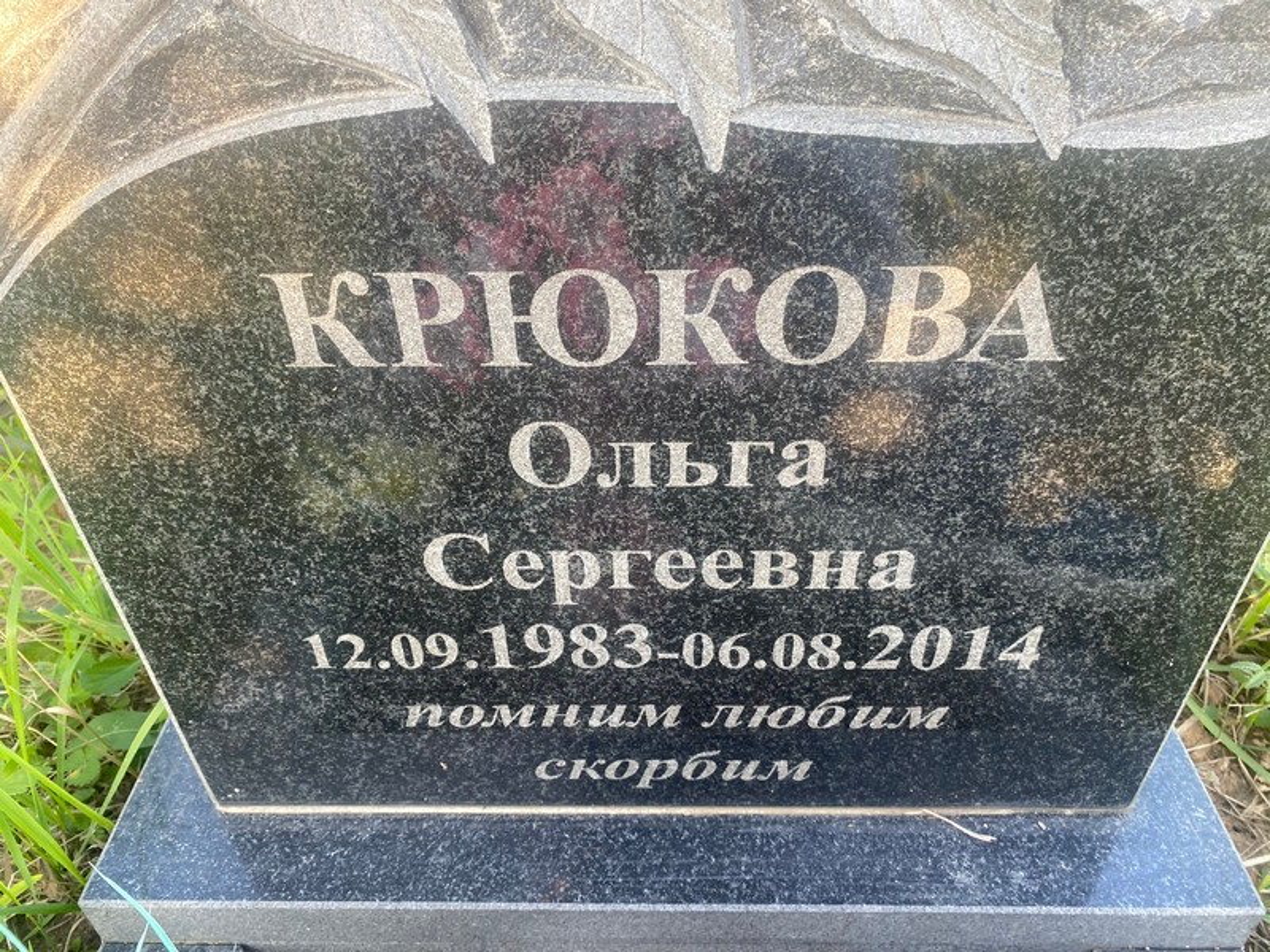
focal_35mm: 26
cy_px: 476
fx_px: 954
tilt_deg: -40.8
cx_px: 635
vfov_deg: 53.1
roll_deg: +2.3
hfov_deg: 67.3
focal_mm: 4.25
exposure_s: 1/121
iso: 80
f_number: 1.8
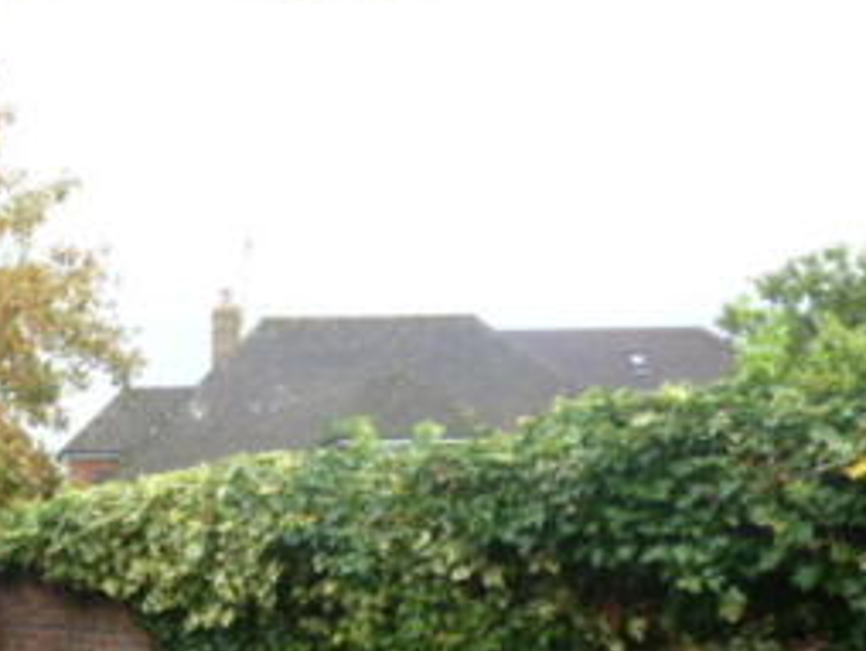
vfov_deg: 25.0
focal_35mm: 55
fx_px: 1377
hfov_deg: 31.1
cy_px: 694
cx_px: -87
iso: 250
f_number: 3.3
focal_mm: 4.3
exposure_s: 1/60
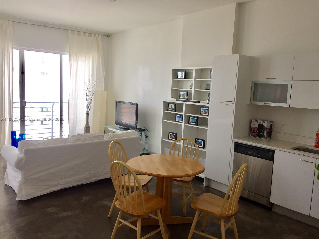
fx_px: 267
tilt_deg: -5.5
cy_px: 120
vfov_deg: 48.2
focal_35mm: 29
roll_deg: -2.1
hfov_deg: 61.7
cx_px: 160
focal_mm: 4.15
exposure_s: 1/130
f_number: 2.2
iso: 32
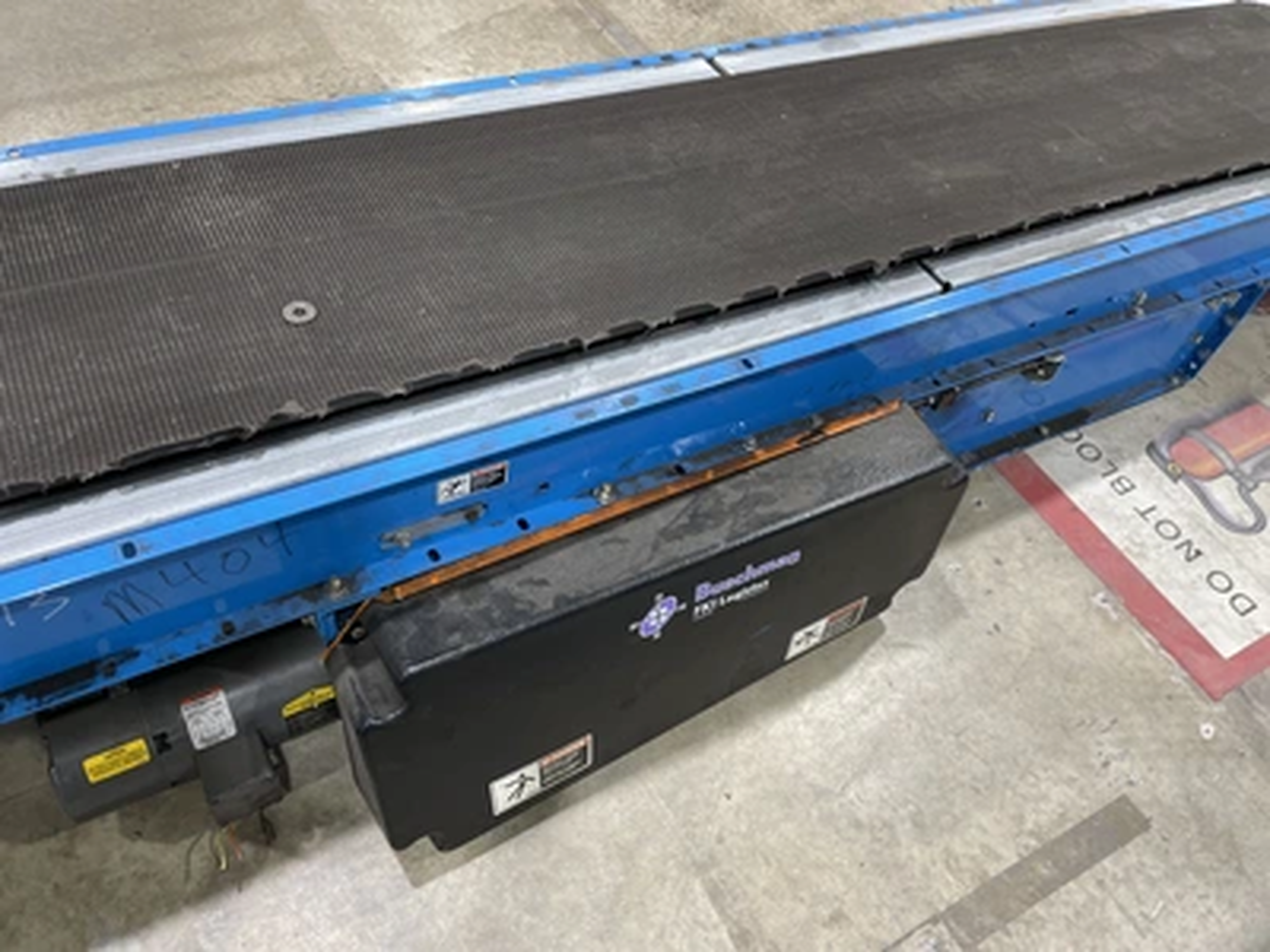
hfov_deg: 67.3
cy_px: 476
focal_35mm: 26
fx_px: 954
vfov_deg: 53.1
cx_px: 635
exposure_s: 1/120
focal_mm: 4.2
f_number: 1.6
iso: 125
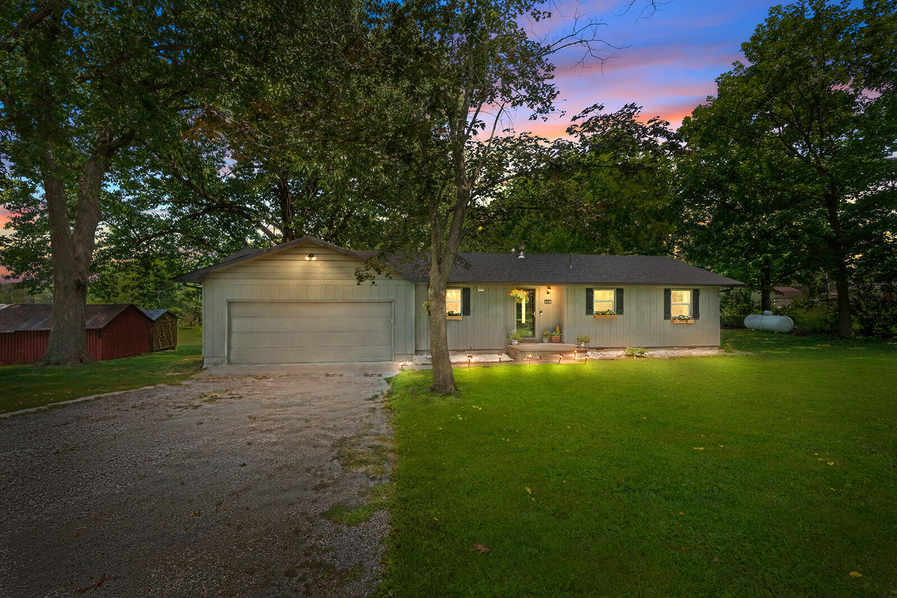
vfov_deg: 73.8
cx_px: 448
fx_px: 399
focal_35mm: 16
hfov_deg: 96.7
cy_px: 299
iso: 640
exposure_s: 1/200
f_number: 22
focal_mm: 16
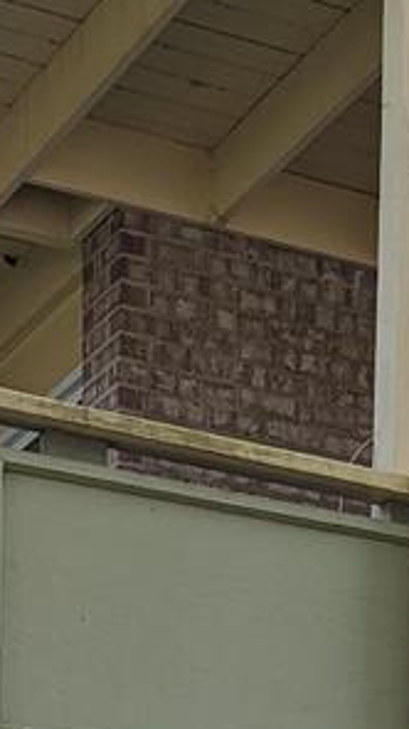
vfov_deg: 14.0
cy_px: 1315
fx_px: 2628
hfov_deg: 8.9
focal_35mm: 136
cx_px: 333
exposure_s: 1/587
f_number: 1.85
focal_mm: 6.81
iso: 26
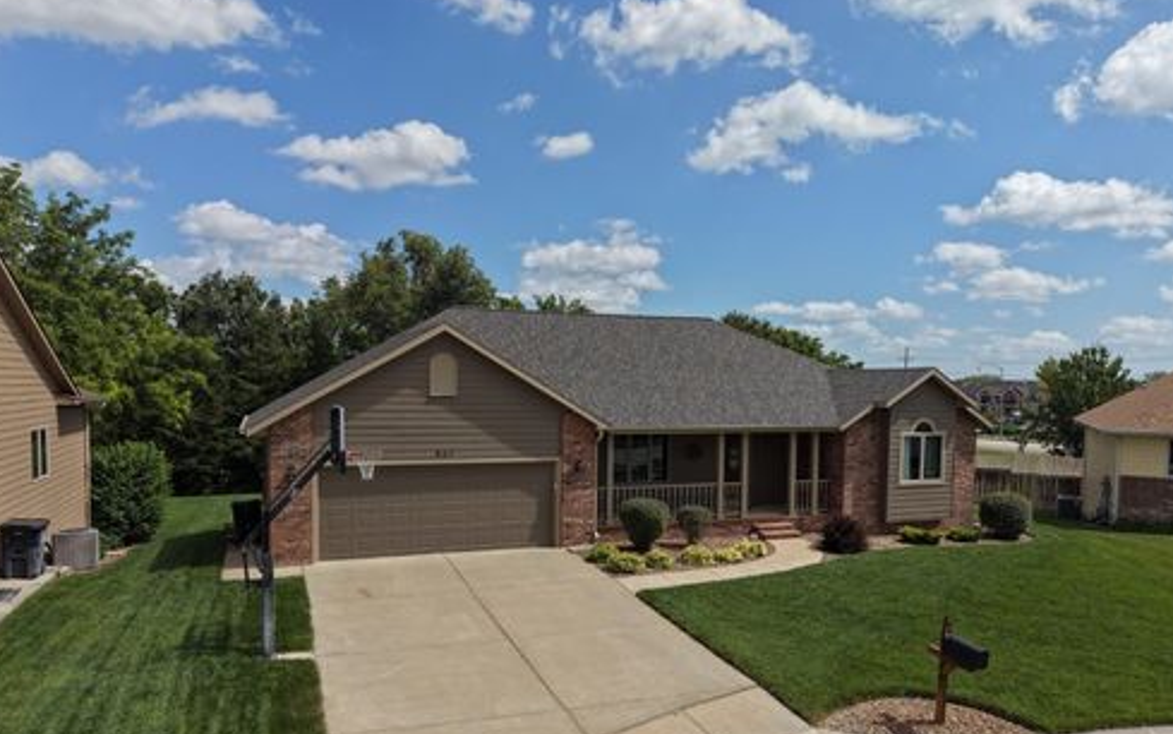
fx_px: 831
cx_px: 583
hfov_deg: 70.4
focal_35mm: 26
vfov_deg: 47.4
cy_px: 433
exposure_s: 1/725
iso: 170
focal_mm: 8.67
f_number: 1.8
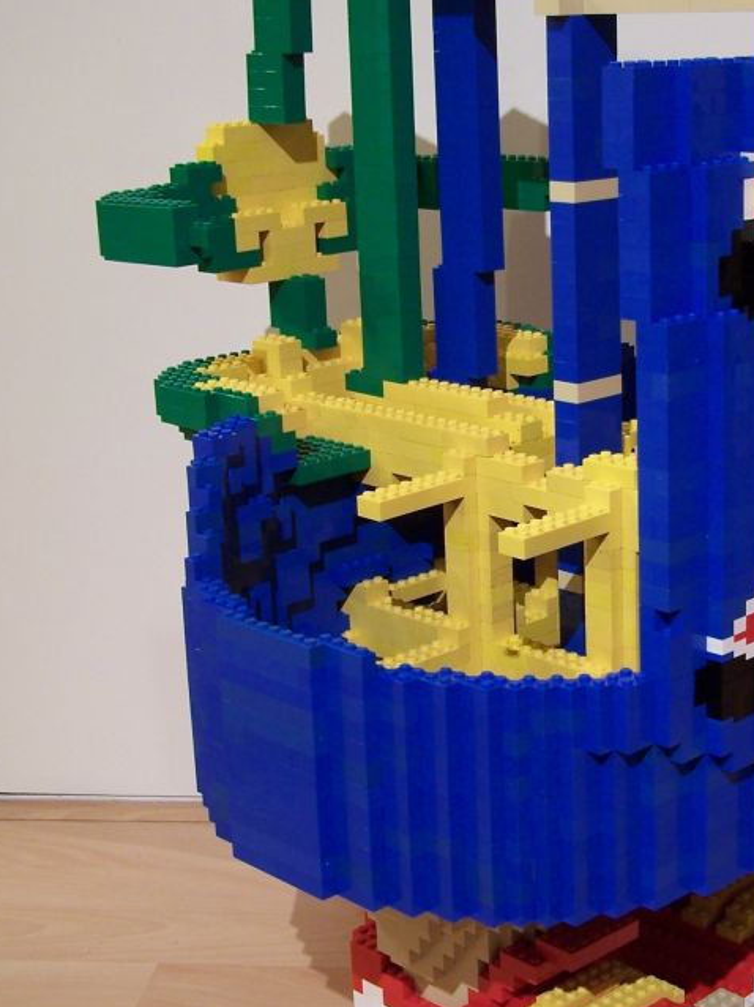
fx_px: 1773
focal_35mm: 61
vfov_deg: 31.7
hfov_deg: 23.8
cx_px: 544
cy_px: 543
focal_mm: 6.3
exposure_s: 1/2
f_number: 2.8
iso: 80
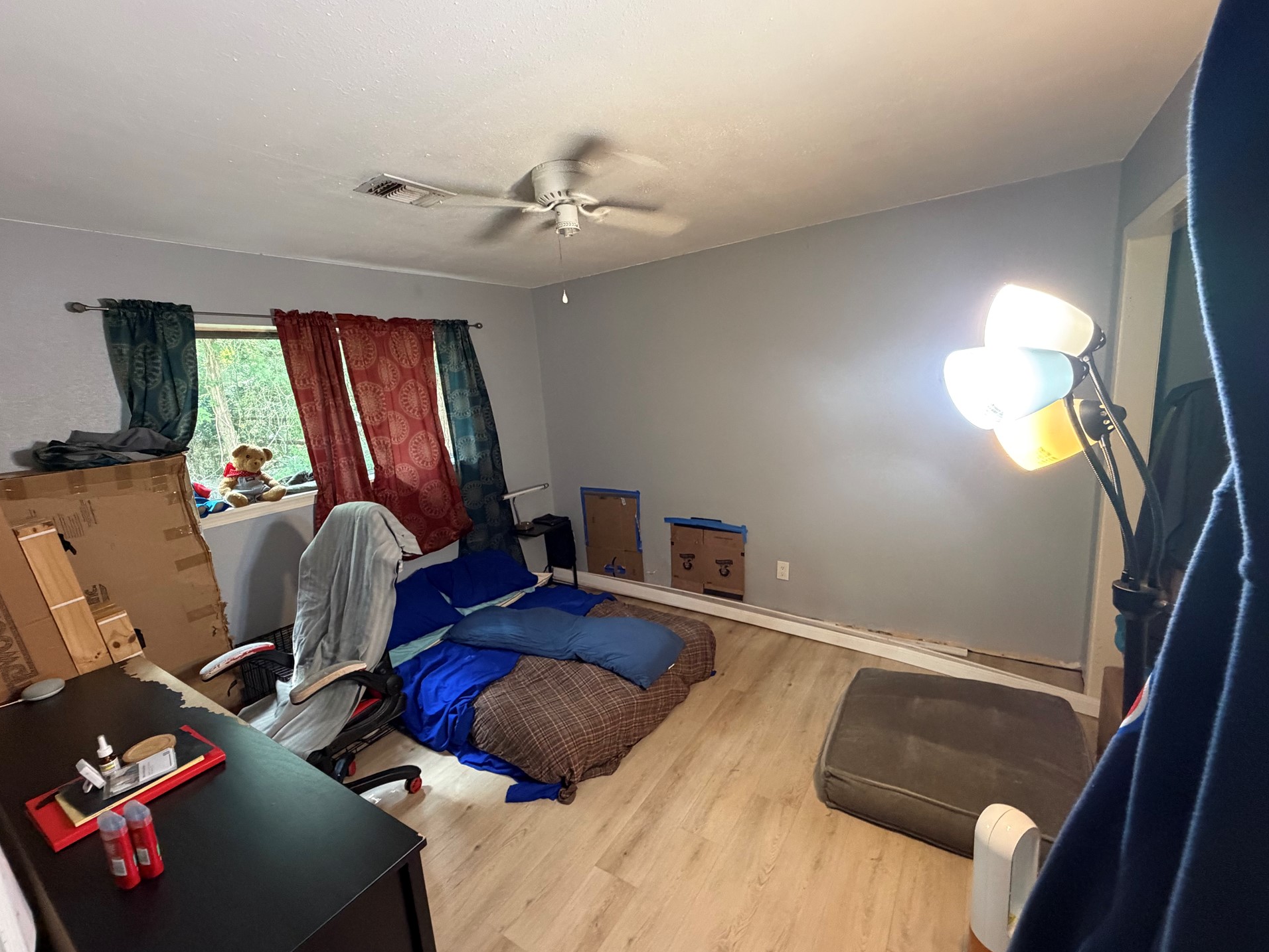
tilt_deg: -10.3
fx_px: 550
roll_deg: +4.9
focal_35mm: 15
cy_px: 478
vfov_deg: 81.8
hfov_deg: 98.2
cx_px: 632
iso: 500
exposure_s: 1/60
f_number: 2.2
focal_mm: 2.22
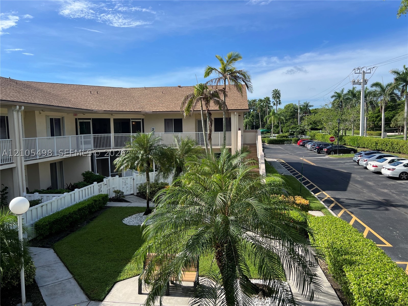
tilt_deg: -5.6
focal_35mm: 26
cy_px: 153
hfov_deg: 67.3
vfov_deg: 53.1
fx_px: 306
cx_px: 204
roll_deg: +1.5
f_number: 1.5
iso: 50
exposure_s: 1/3077
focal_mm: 5.7
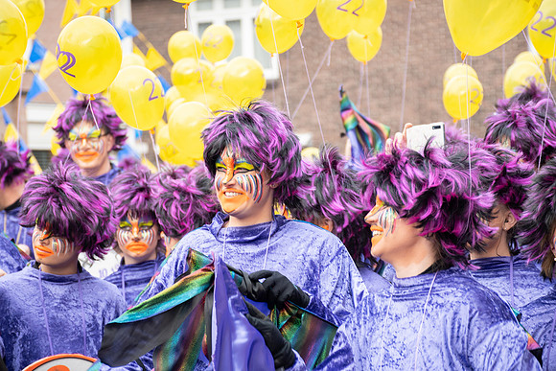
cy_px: 186
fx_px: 2433
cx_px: 278
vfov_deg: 8.7
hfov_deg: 13.0
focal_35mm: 158
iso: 400
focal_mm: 105
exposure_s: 1/250
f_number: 5.6
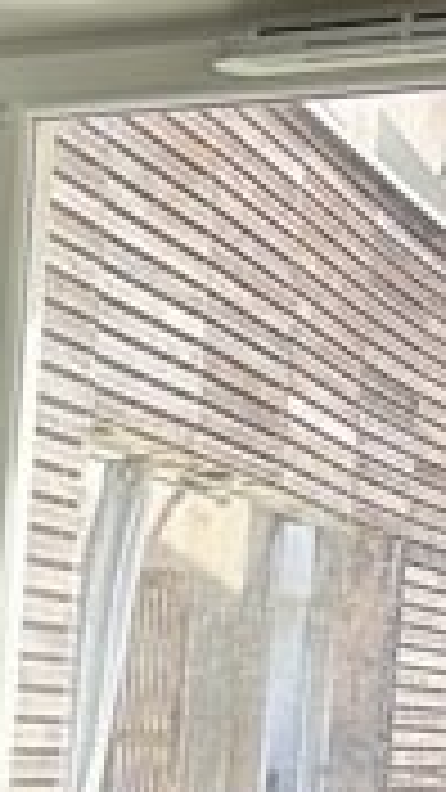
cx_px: -770
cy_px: 914
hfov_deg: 8.3
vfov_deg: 16.1
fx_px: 2712
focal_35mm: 129
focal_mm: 5.96
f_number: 1.6
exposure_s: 1/121
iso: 100
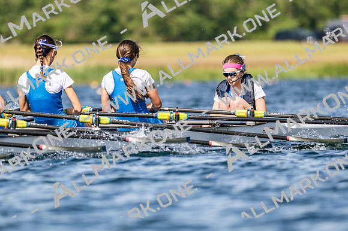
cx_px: 174
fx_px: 5796
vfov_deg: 2.3
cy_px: 116
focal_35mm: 600
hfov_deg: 3.4
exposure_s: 1/2500
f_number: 4.5
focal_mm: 400
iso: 180
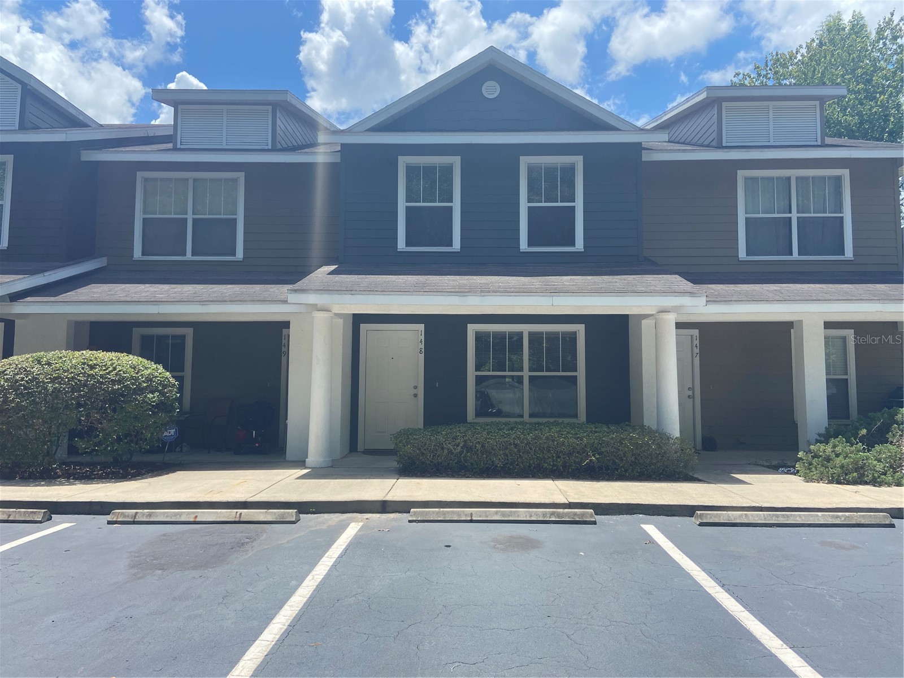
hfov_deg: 67.3
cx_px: 452
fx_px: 679
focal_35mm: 26
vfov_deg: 53.1
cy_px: 339
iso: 32
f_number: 1.8
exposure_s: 1/2183
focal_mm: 4.25
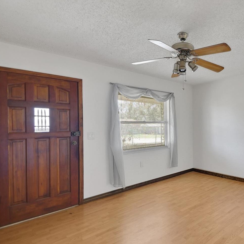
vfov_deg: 72.0
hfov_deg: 65.8
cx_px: 194
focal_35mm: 21
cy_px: 132
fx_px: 167
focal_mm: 10
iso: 1000
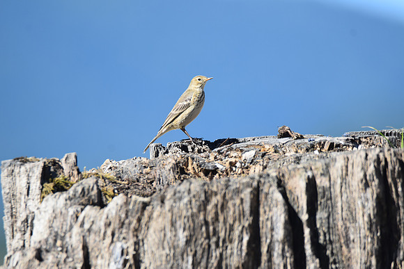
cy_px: 134
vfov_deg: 1.5
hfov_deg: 2.3
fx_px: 10102
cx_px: 202
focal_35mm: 900
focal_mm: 600
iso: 280
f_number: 6.3
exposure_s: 1/500
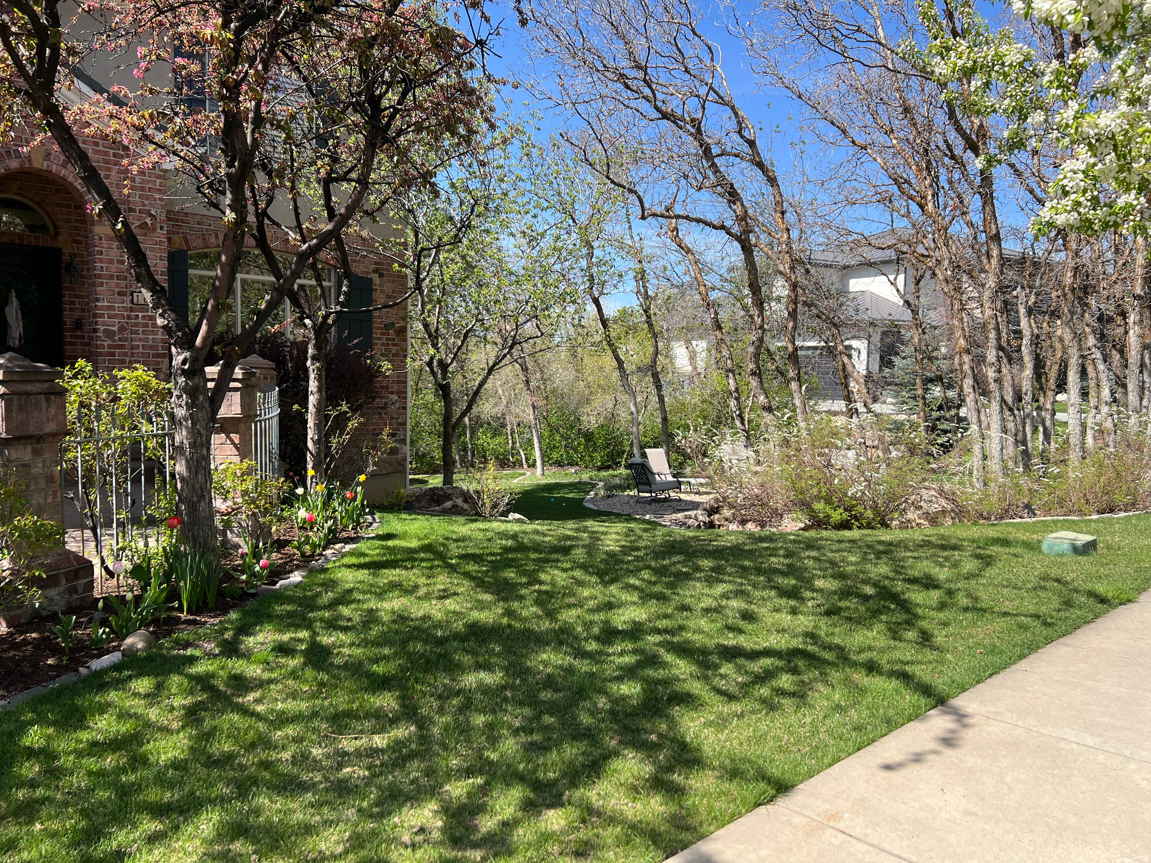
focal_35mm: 26
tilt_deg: -4.1
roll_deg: -1.3
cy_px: 432
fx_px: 865
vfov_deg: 53.1
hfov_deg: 67.3
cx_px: 576
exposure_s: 1/1869
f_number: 1.5
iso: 50
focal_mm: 5.7
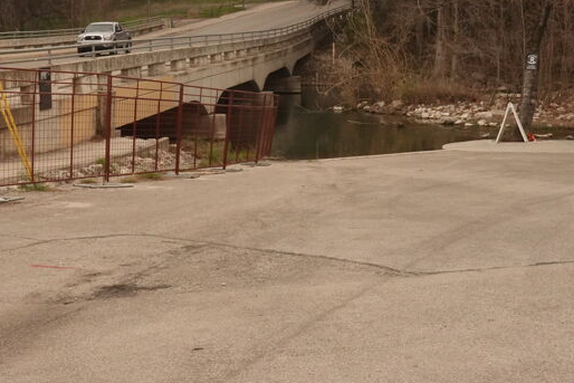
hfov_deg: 28.8
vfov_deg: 19.3
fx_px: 1116
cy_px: 90
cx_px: 236
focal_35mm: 70
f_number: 10
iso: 1600
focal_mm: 16.54
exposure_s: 1/640
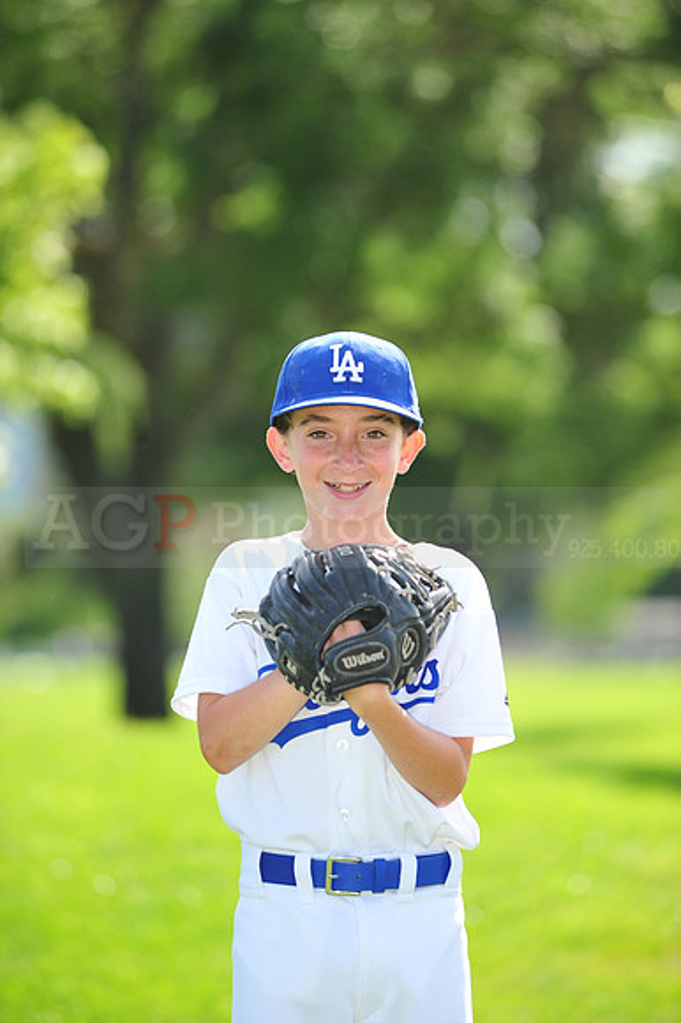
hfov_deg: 6.9
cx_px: 340
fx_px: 5681
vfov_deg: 10.3
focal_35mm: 200
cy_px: 512
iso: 320
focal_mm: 200
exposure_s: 1/1000
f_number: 4.5
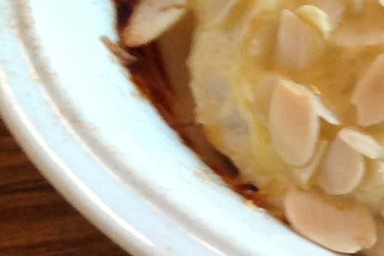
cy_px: 9
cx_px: 839
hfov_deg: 10.2
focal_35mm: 181
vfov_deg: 7.6
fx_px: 1930
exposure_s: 1/17
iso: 125
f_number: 2.4
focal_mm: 4.28
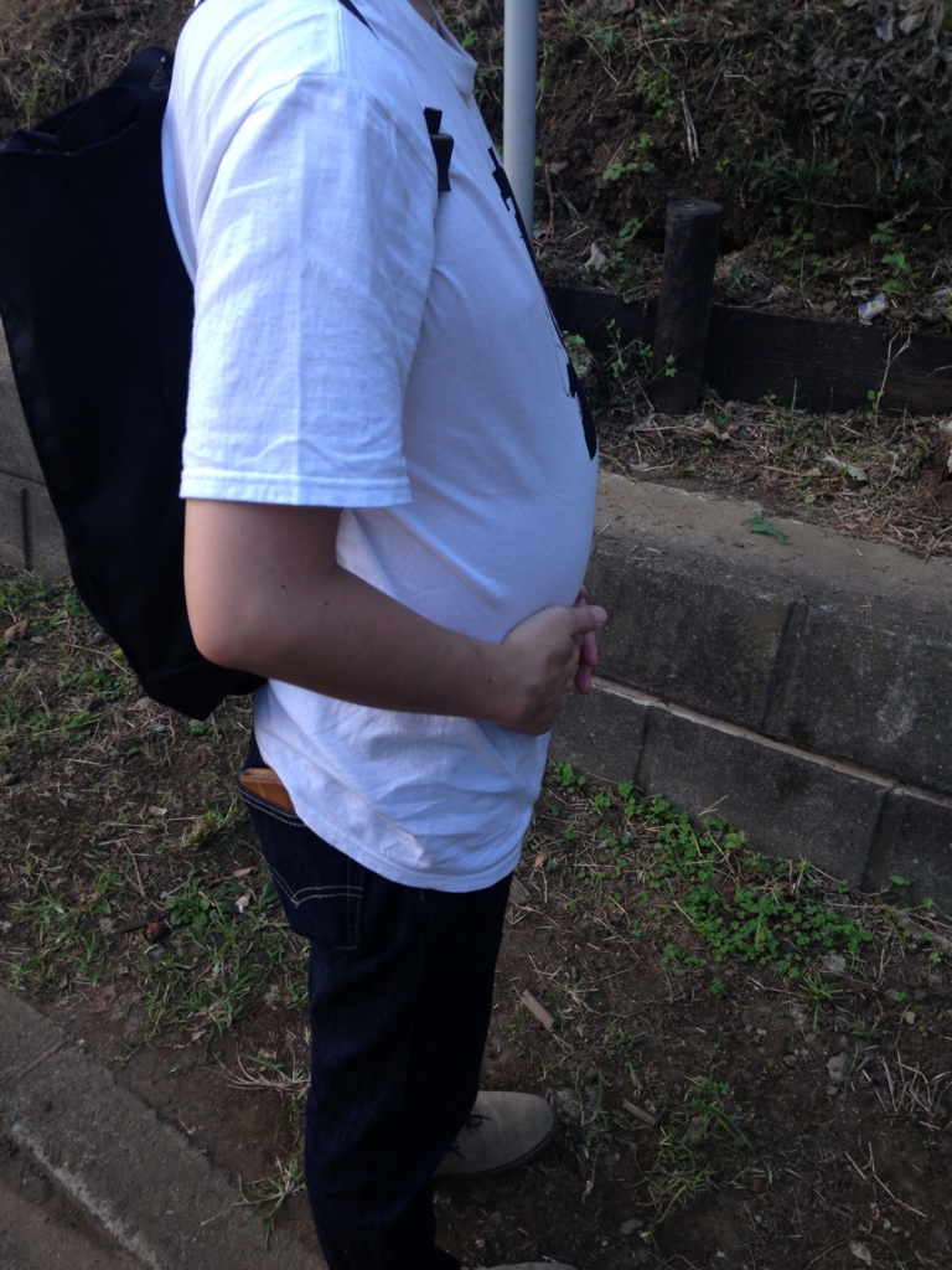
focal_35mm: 33
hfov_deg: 42.9
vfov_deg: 55.4
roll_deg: +0.7
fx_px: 1210
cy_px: 635
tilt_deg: -30.9
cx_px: 476
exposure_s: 1/30
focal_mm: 4.12
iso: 50
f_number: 2.4
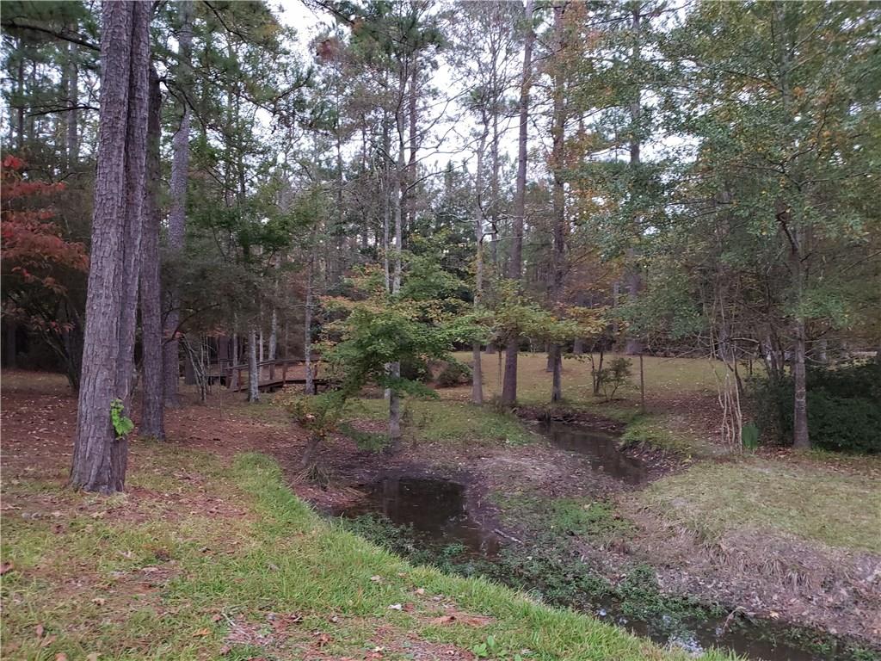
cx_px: 440
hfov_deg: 67.3
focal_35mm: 26
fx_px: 662
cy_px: 330
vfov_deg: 53.1
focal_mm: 4.3
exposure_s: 1/12
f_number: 1.5
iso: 250
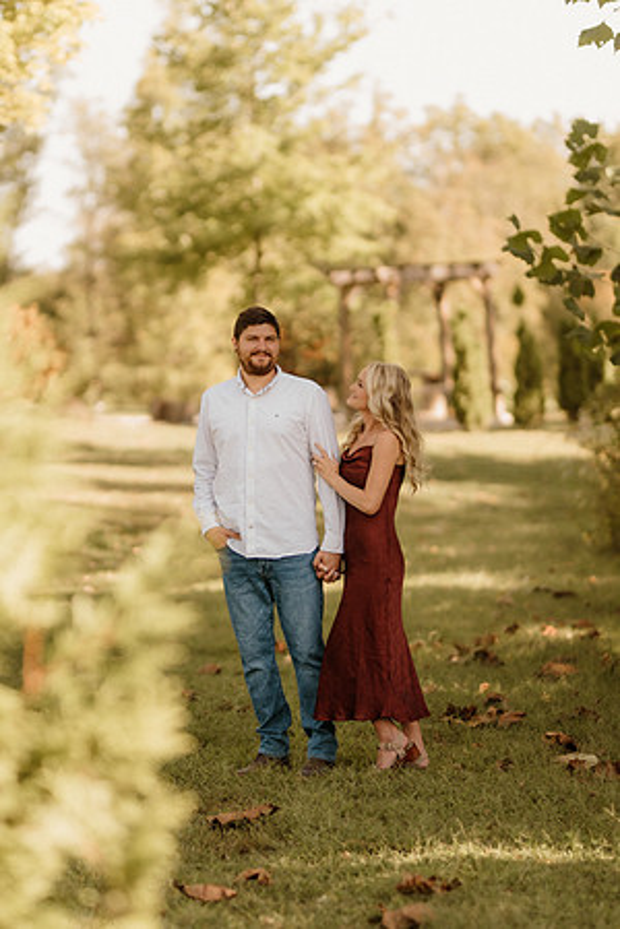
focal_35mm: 127
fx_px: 3281
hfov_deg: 10.8
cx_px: 310
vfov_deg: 16.1
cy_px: 464
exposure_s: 1/1250
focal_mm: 85
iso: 200
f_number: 1.4
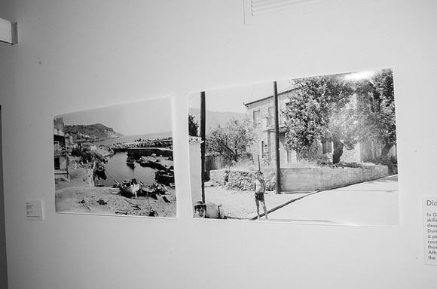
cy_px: 144
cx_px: 218
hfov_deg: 67.5
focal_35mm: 27
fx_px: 327
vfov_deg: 47.7
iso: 800
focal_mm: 18
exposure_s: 1/80
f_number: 22
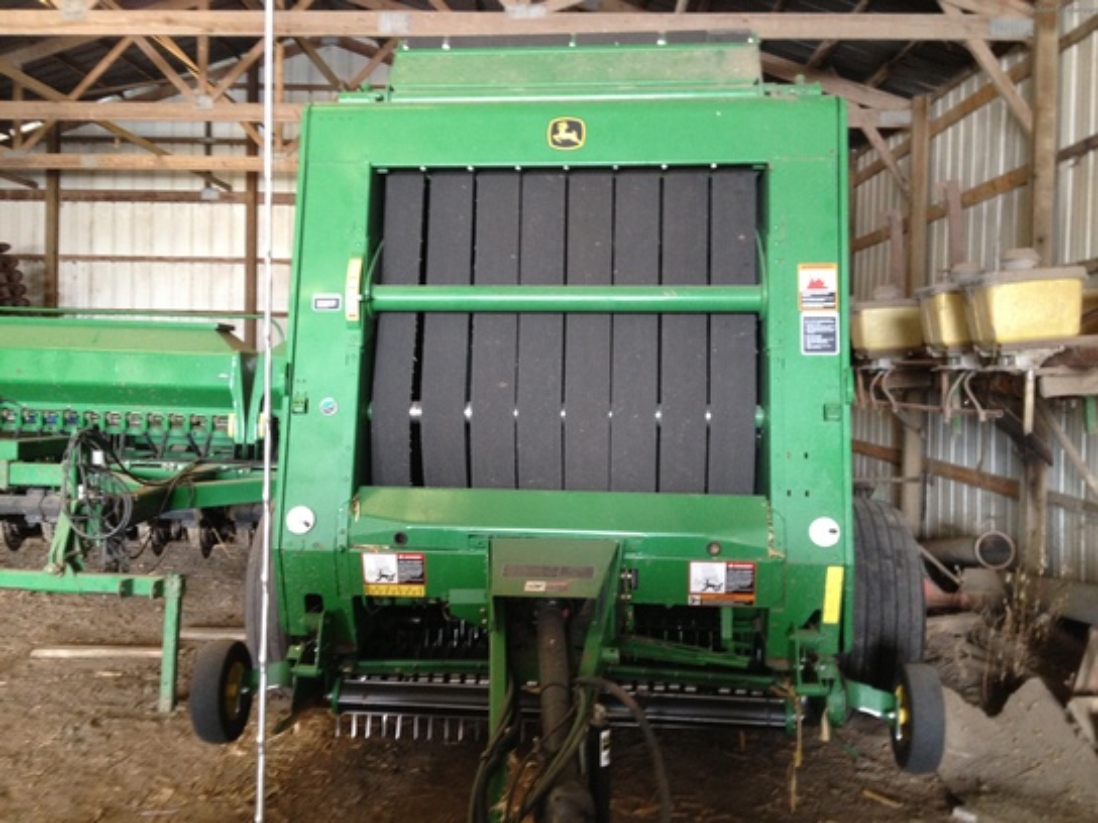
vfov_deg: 40.7
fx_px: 1110
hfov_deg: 52.6
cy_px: 412
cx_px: 549
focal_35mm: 35
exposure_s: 1/20
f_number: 2.4
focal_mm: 4.28
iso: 160
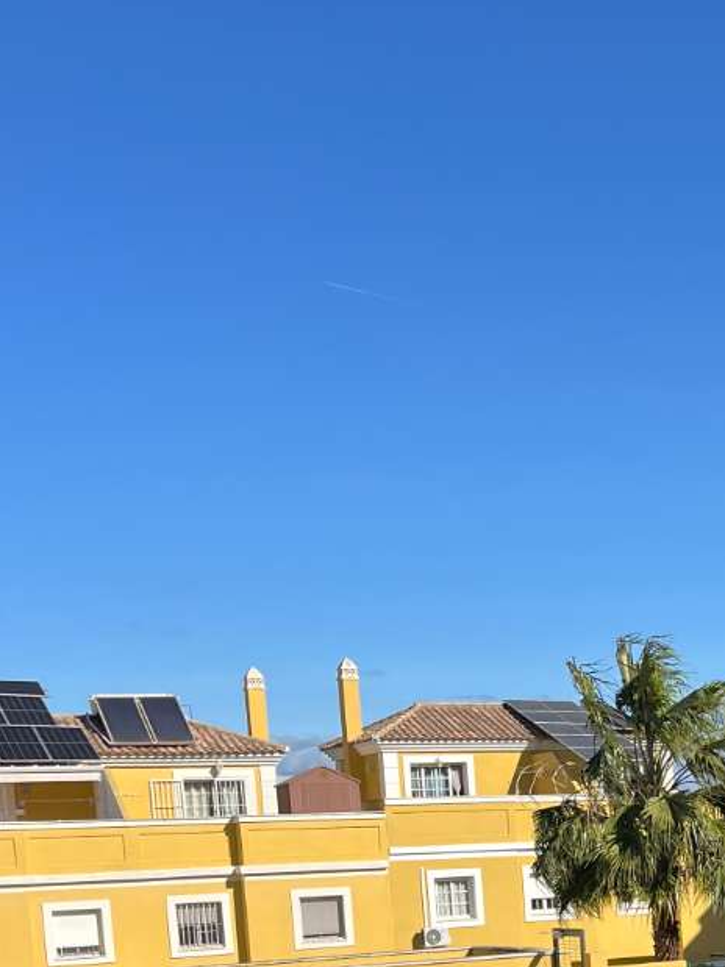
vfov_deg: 28.2
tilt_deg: -6.3
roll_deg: +5.6
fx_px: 1760
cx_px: 802
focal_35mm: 63
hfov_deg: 22.0
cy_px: 1040
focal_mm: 5.1
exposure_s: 1/4149
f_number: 1.6
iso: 50
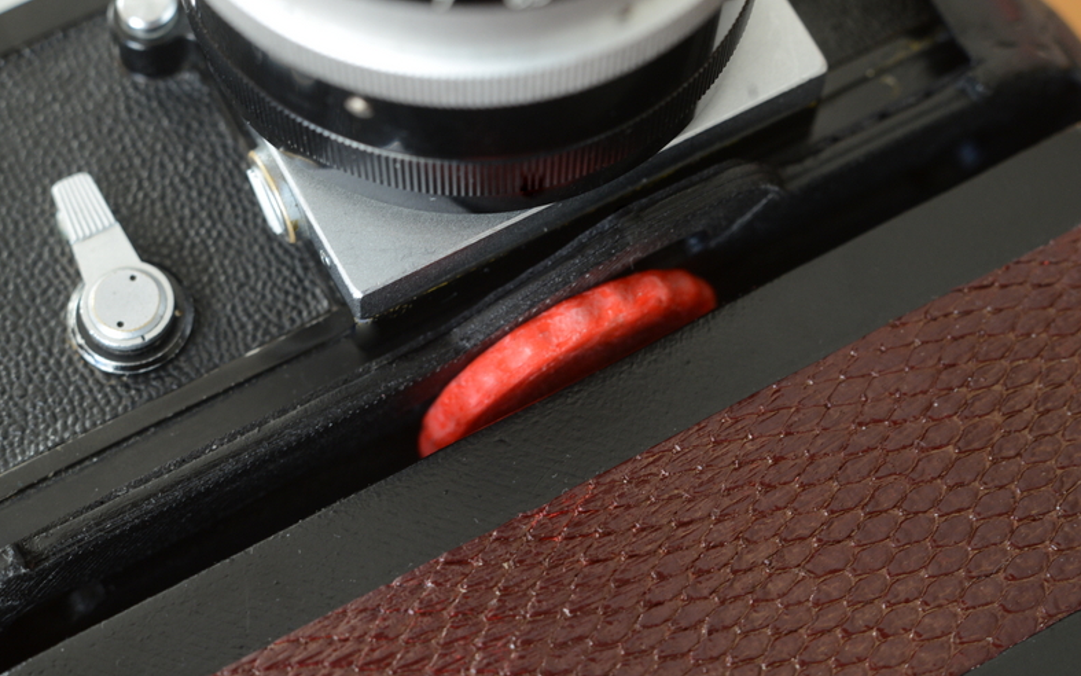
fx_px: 1679
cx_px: 543
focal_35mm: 57
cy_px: 352
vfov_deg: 22.8
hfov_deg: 35.7
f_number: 11
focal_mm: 55
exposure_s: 1/30
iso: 1400
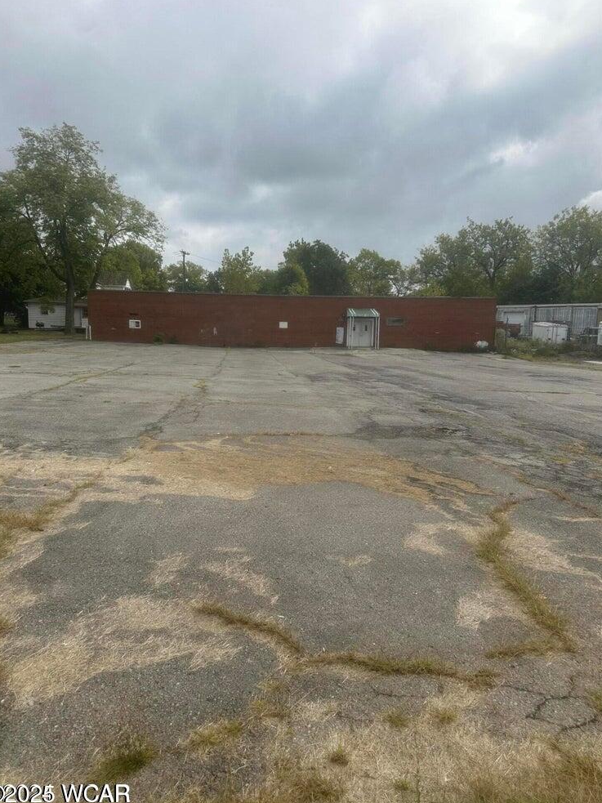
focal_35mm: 25
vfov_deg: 69.4
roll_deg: -2.4
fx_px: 580
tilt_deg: -8.5
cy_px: 413
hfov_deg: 54.9
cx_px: 297
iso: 80
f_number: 1.78
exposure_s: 1/5263
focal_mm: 6.86
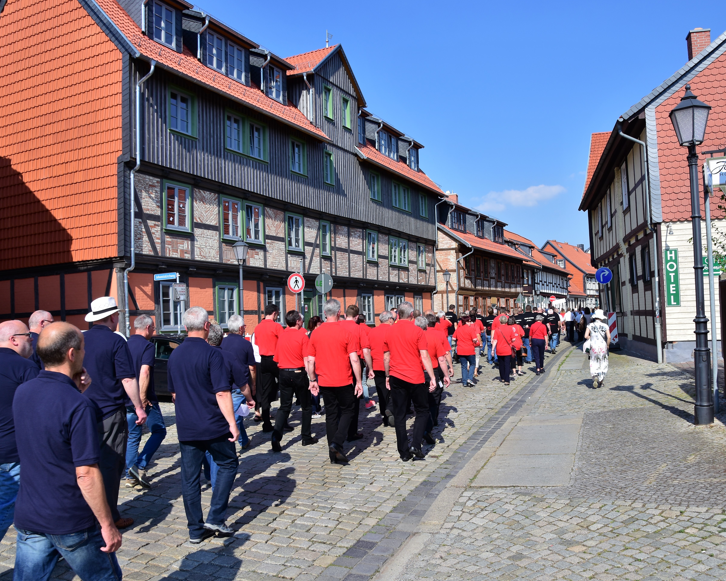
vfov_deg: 51.5
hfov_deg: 62.1
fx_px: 602
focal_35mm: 28
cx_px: 401
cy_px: 292
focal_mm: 16
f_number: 7.1
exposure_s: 1/320
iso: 100
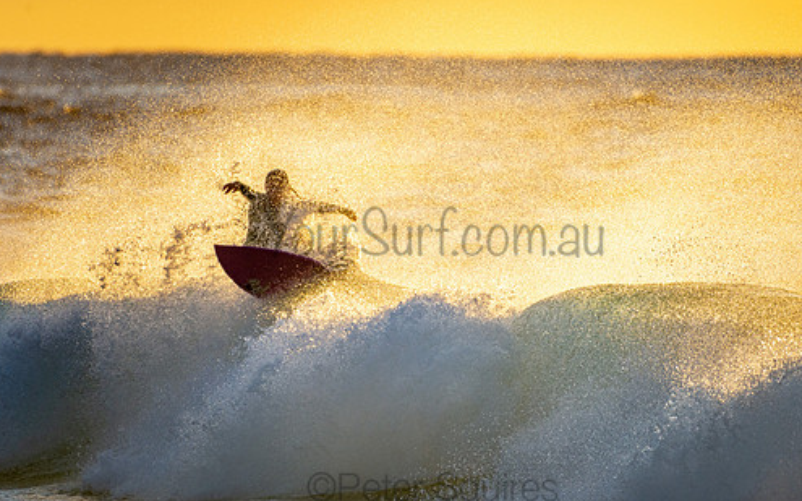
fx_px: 20167
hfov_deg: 2.3
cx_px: 433
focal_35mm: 923
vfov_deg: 1.4
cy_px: 218
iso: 250
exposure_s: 1/1250
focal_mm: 500
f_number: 5.6
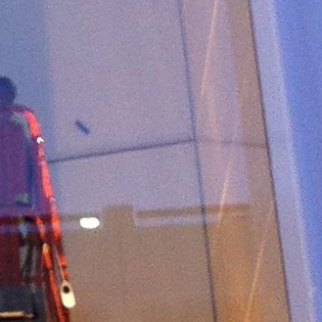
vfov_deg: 7.0
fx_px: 2557
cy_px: -224
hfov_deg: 7.0
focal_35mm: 243
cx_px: -238
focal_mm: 3.85
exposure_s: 1/15
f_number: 2.8
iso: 100
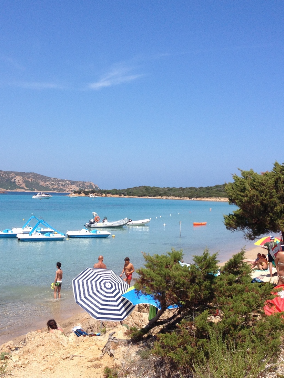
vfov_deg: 37.5
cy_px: 190
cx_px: 118
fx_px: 558
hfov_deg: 28.5
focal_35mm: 51
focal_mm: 4.28
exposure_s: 1/1842
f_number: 2.4
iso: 50
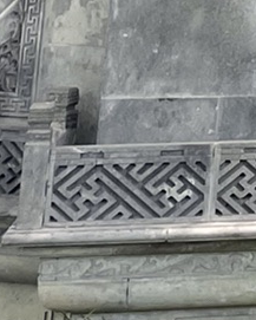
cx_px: 853
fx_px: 1770
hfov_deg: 7.1
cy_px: -432
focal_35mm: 187
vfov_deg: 9.3
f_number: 1.6
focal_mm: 4.2
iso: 32
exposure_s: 1/248
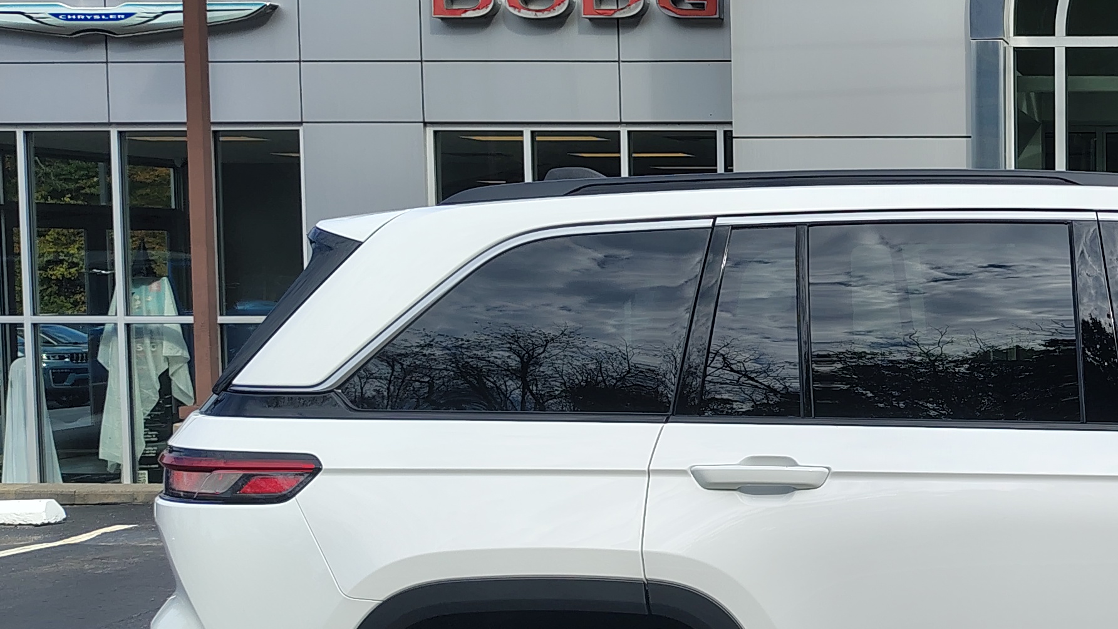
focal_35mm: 60
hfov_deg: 31.6
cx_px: 1172
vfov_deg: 20.0
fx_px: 1779
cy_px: 365
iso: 100
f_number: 1.8
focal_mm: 5.56
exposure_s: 1/1338
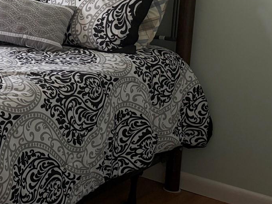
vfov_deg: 18.8
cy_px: 58
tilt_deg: -10.9
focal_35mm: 78
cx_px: -130
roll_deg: +1.8
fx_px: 613
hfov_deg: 21.3
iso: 80
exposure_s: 1/60
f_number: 1.6
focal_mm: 5.96
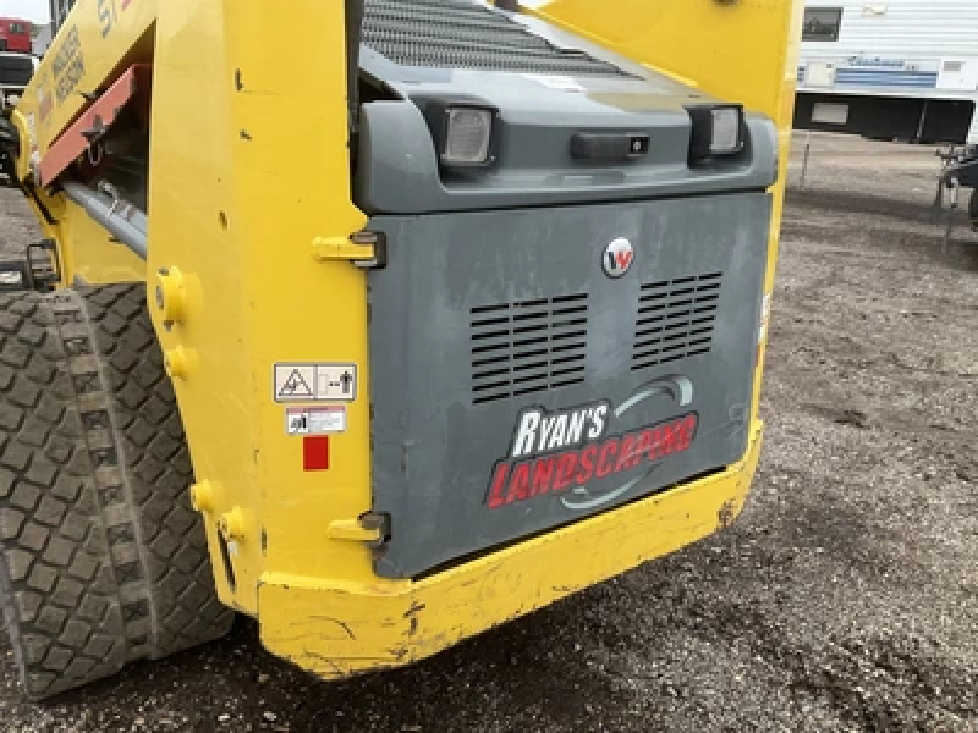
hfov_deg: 61.7
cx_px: 489
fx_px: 819
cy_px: 366
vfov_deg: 48.2
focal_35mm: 29
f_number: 1.8
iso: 50
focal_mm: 3
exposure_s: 1/122
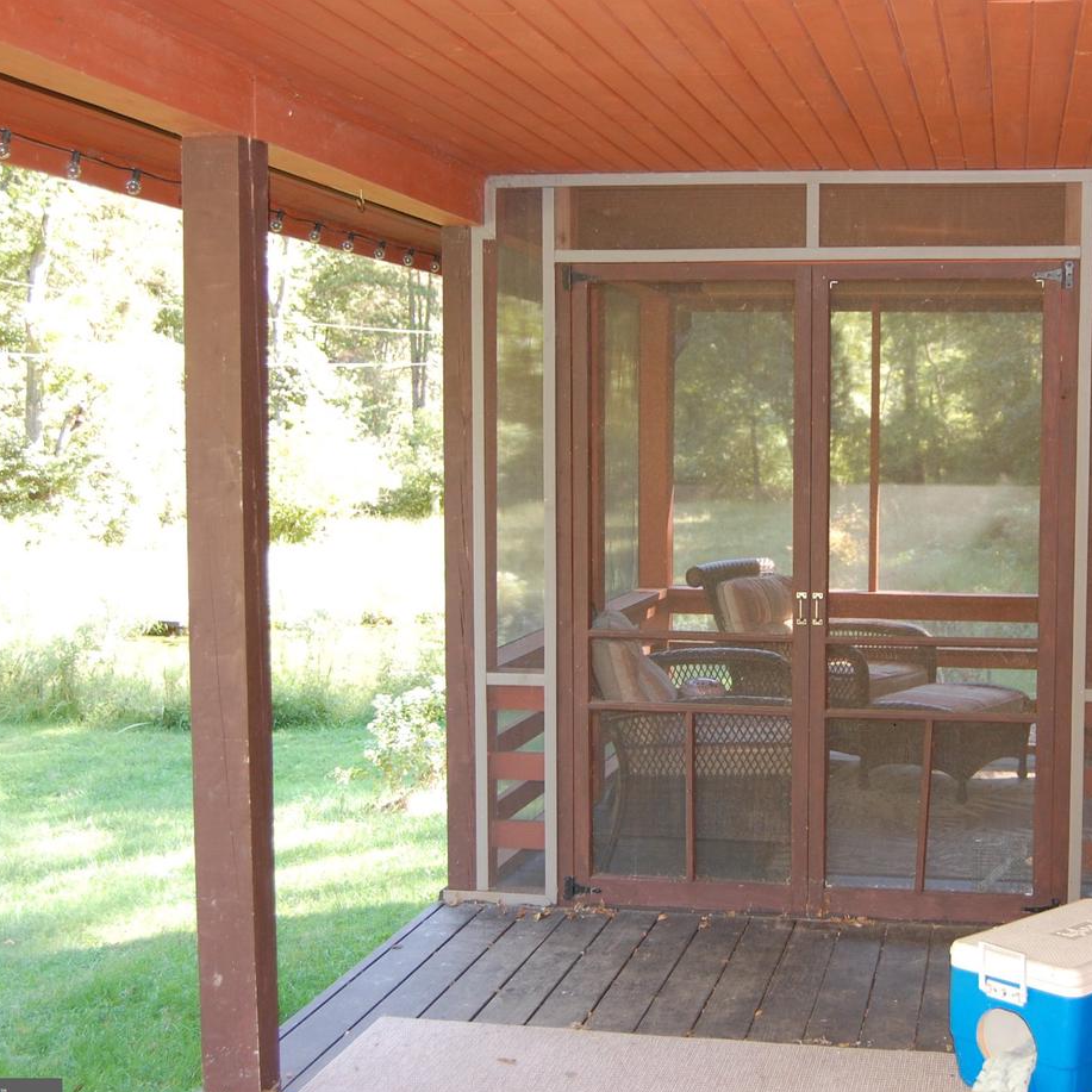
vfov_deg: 35.4
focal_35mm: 48
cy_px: 569
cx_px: 735
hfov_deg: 35.0
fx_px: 1713
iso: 400
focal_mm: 24
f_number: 4
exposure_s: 1/60
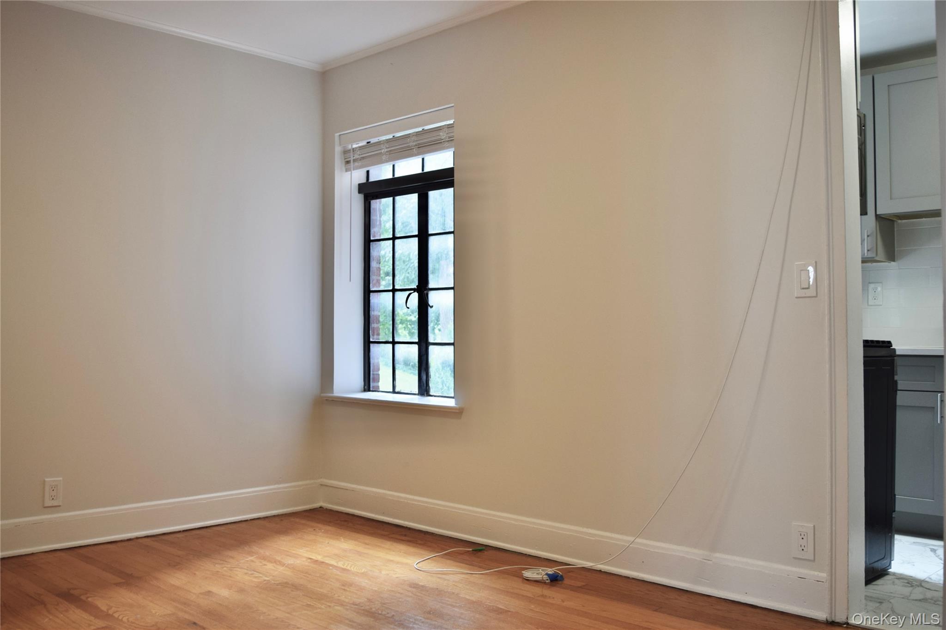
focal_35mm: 33
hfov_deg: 57.2
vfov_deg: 39.9
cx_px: 473
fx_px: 867
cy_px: 315
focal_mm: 22
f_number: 5
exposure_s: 1/100
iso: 400
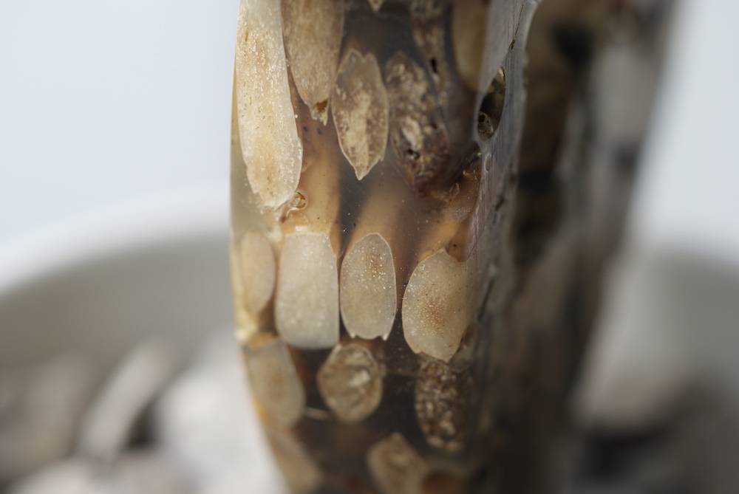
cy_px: 247
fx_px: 1541
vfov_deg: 18.2
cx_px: 370
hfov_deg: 27.0
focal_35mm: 75
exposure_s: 1/100
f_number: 3.5
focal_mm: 50
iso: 100
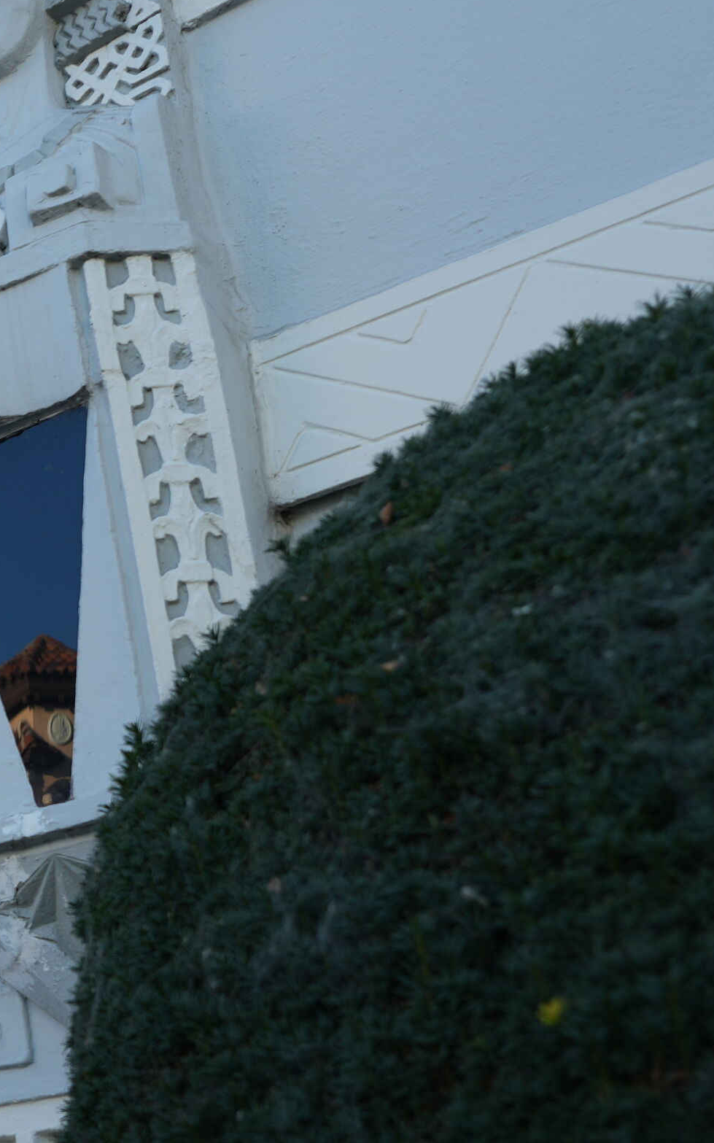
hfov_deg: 18.4
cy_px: 660
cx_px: -484
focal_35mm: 59
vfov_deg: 34.5
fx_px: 1837
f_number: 2.8
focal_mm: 21
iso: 100
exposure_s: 1/400
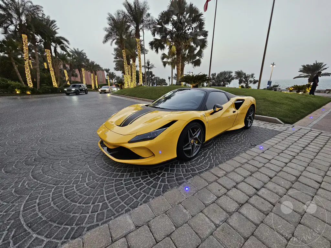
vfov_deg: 89.9
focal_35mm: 13
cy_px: 124
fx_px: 124
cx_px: 166
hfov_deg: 106.2
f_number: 2.2
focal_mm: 2.2
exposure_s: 1/50
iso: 320
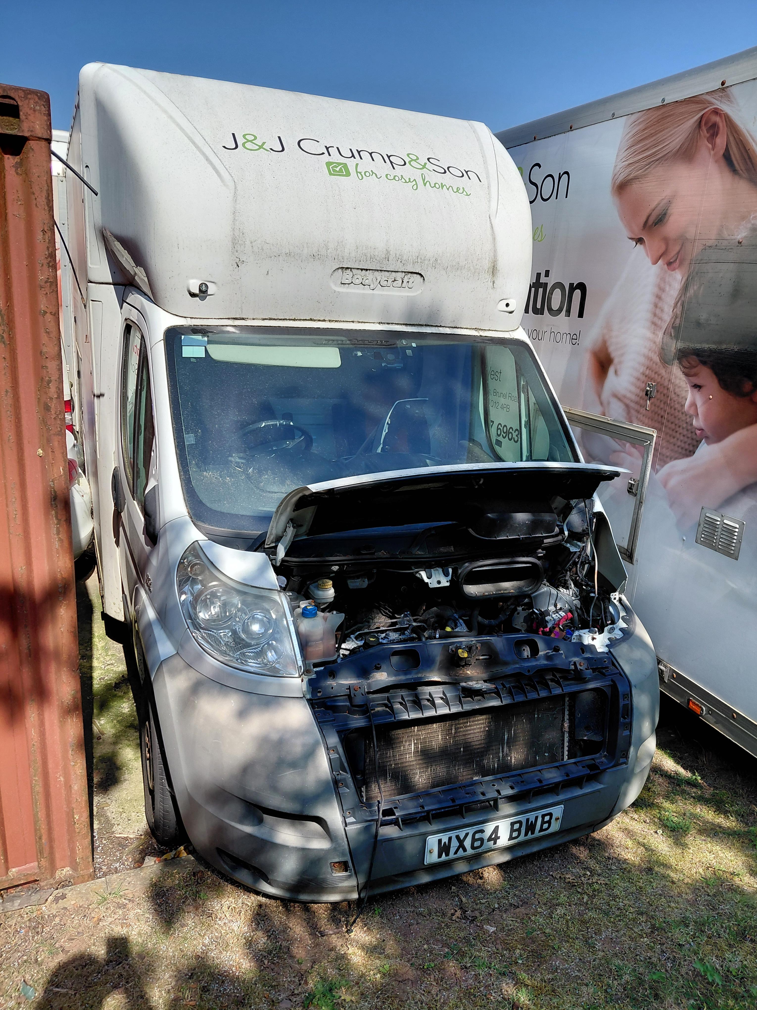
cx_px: 378
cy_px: 505
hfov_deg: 54.9
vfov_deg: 69.4
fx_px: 729
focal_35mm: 25
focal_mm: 4.69
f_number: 1.8
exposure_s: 1/2143
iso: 50
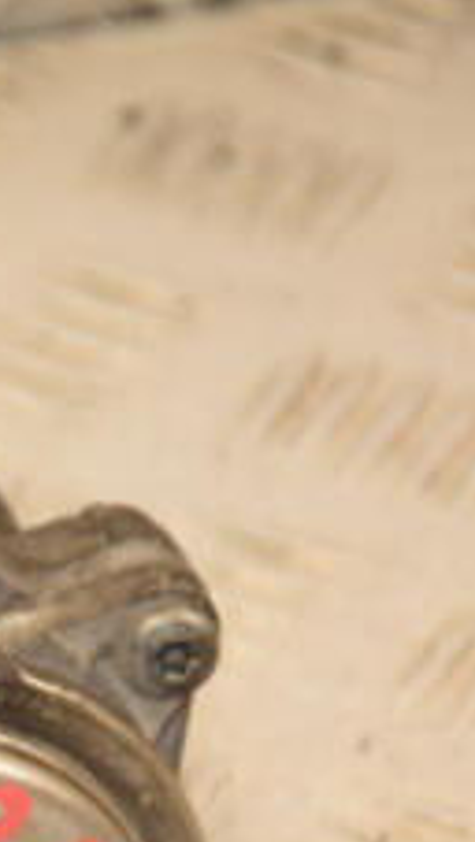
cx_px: -512
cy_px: 649
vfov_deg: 5.0
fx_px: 9731
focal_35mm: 435
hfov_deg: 2.8
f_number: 5.6
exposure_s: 1/160
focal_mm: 105
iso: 800
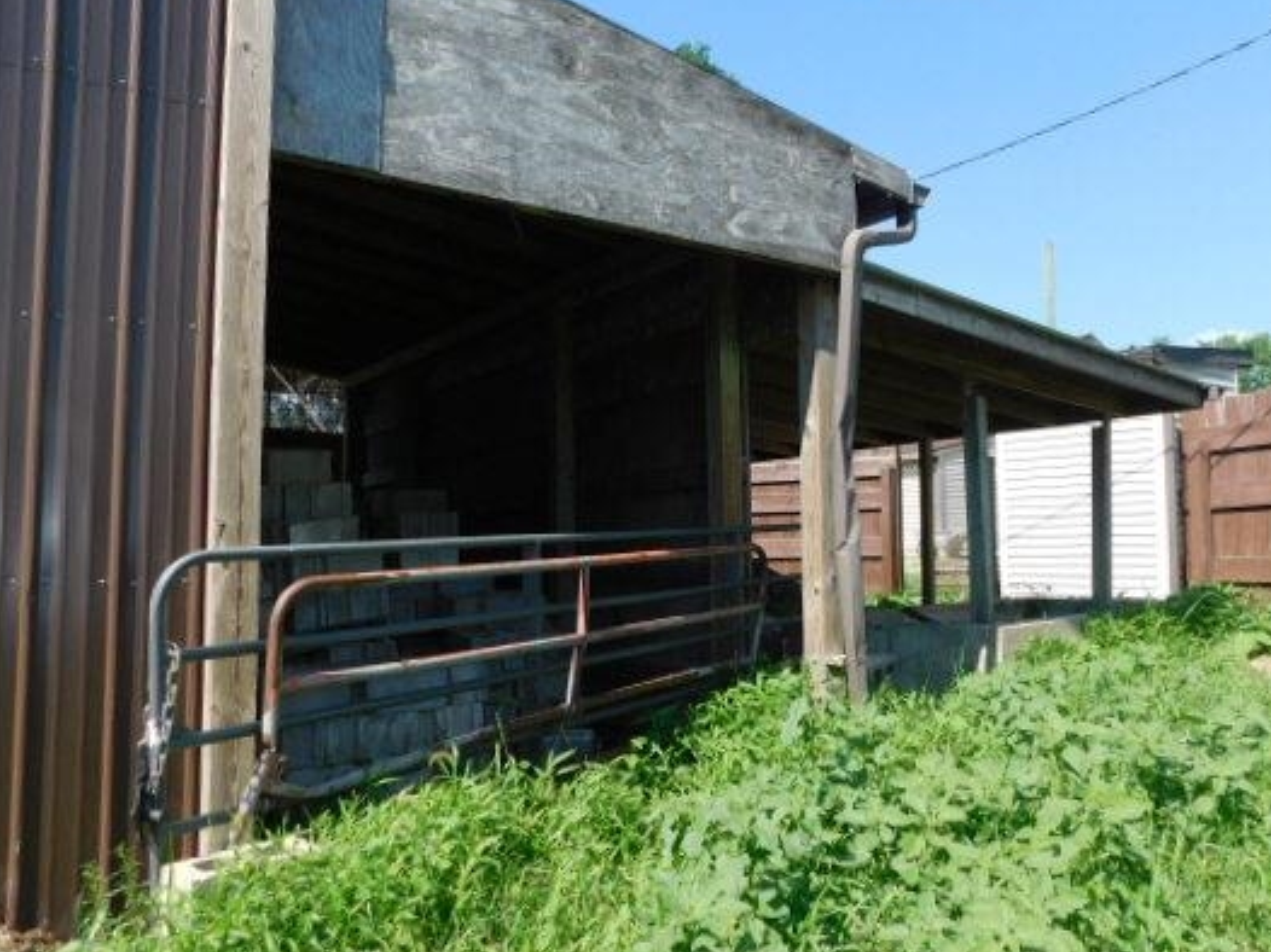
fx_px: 1028
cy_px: 476
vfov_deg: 49.7
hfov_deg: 63.4
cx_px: 689
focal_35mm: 28
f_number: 3
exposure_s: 1/800
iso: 125
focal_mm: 4
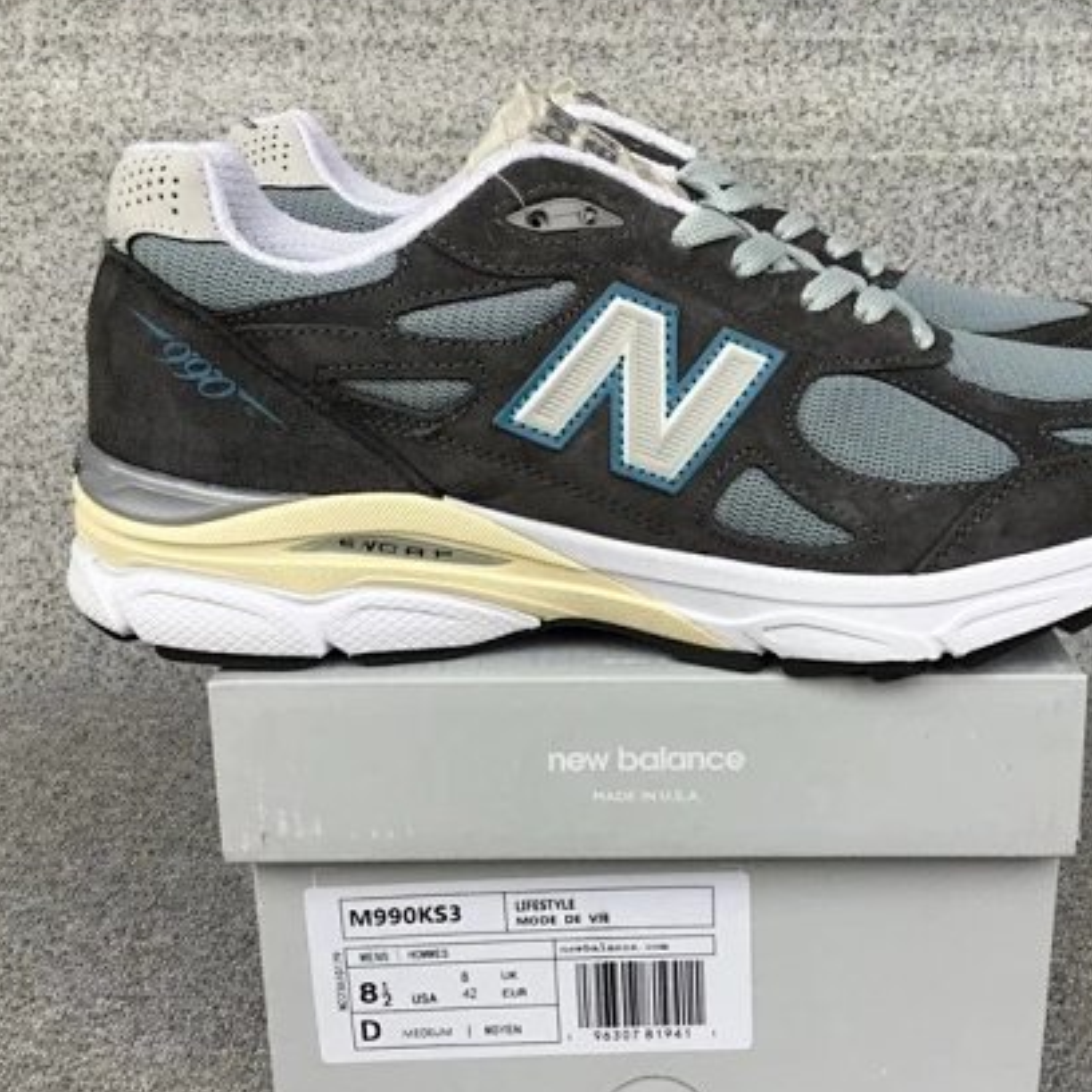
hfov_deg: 39.0
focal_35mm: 43
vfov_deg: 39.1
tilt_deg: -19.1
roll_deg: +0.1
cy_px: 610
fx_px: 1535
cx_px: 650
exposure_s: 1/120
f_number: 2.4
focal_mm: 3.3
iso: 32
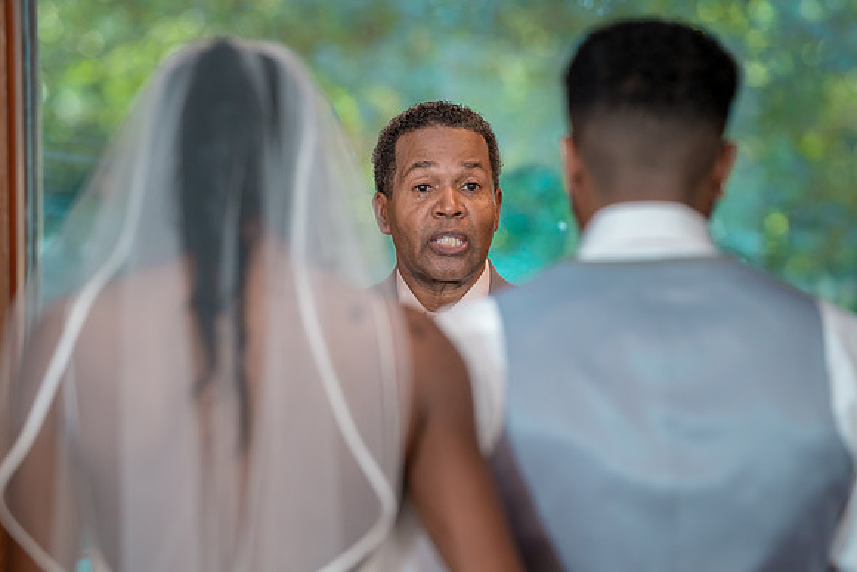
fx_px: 5969
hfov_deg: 8.2
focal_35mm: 251
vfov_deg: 5.5
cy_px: 340
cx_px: 408
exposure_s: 1/200
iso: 800
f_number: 4
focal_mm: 200
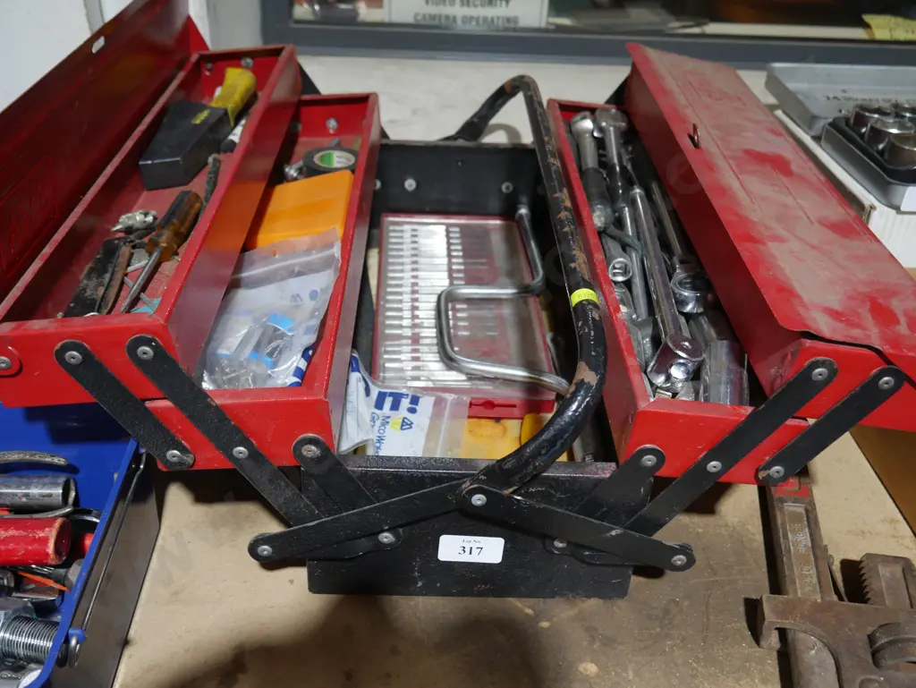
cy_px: 344
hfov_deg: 53.9
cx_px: 458
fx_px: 900
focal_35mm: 34
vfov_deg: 41.8
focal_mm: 17
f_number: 4
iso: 800
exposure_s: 1/60
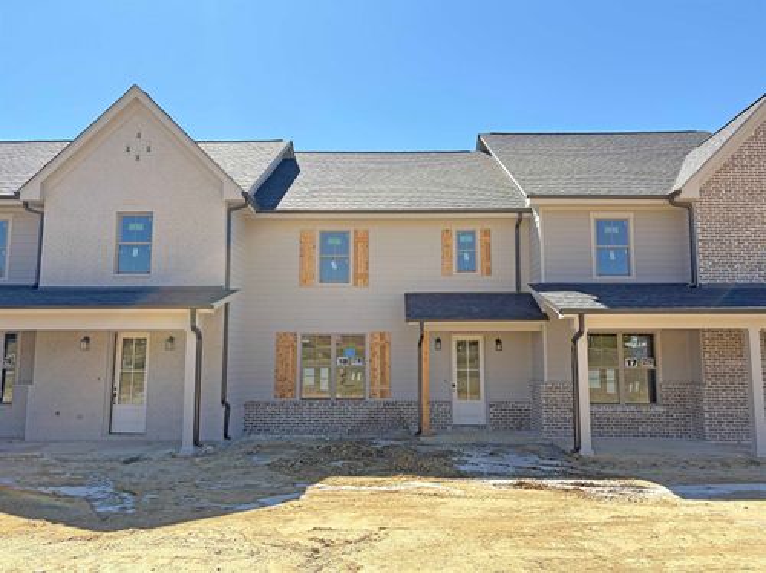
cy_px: 286
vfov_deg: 53.0
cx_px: 383
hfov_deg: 67.4
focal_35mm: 26
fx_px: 575
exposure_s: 1/2865
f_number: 1.6
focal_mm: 5.96
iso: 50
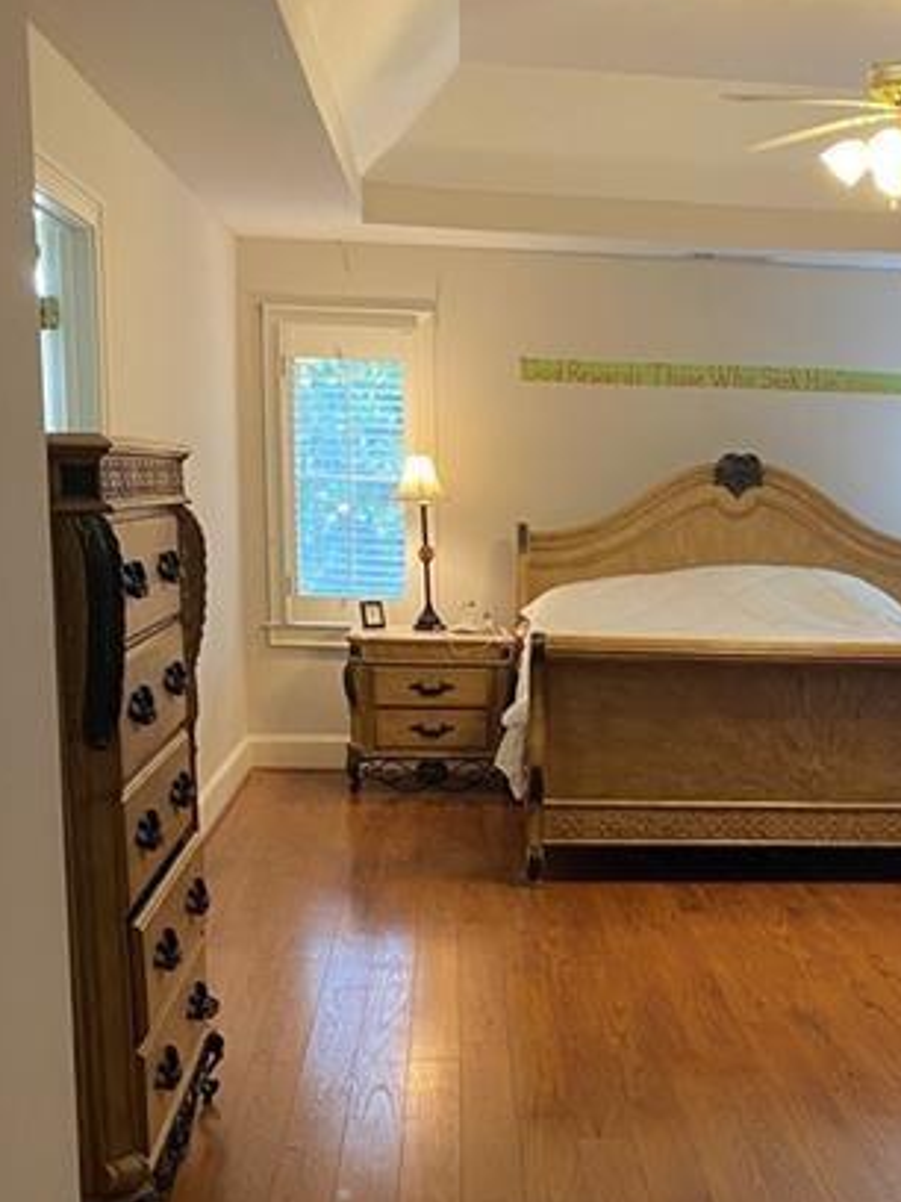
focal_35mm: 49
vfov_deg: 38.2
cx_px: 695
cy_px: 860
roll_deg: -0.7
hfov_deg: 29.1
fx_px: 1701
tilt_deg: -11.0
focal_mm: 4.25
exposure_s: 1/60
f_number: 1.8
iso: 250
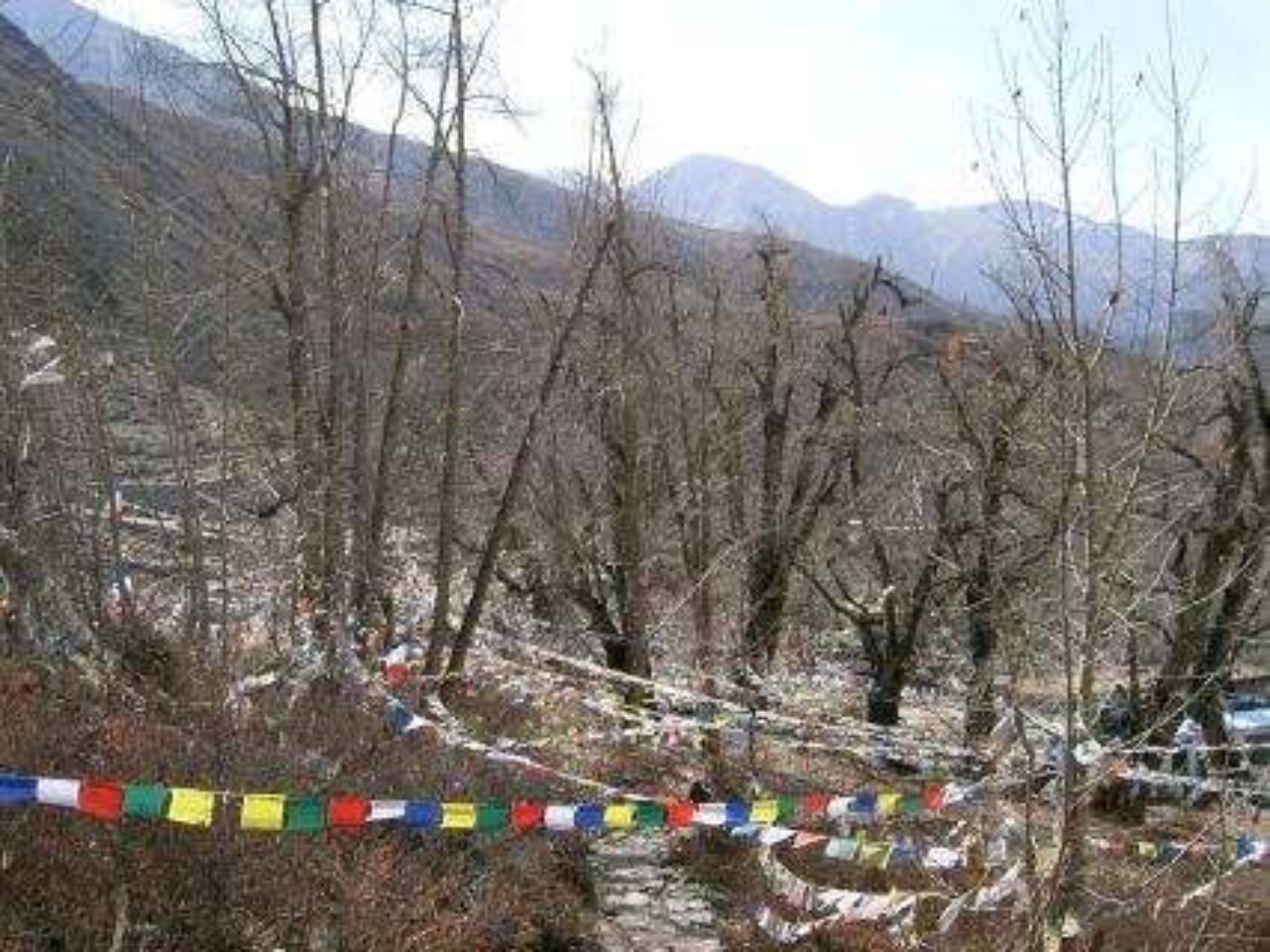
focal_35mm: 39
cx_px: 635
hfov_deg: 47.9
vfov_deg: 36.8
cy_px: 476
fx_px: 1430
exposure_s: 1/500
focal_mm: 8
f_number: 4.8
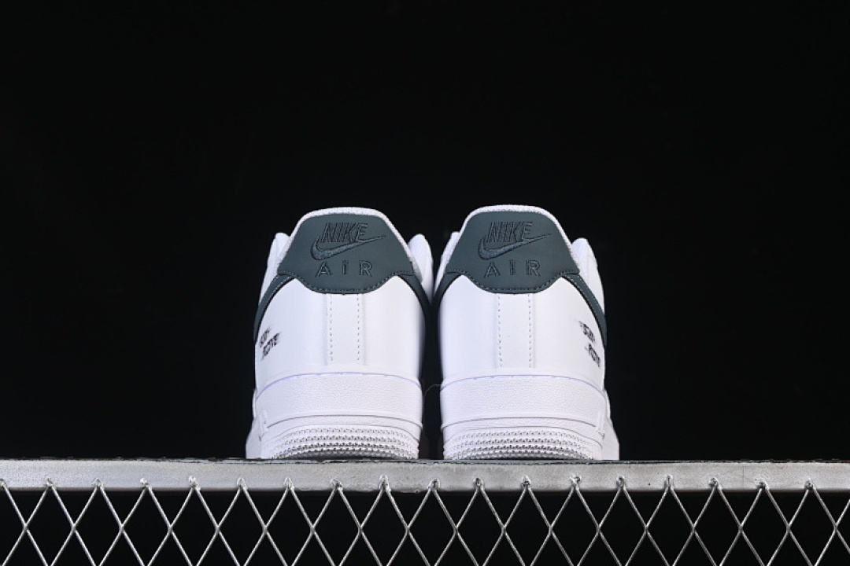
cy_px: 283
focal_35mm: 75
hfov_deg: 27.0
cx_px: 425
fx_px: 1771
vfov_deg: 18.2
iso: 160
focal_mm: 50
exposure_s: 1/80
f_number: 8
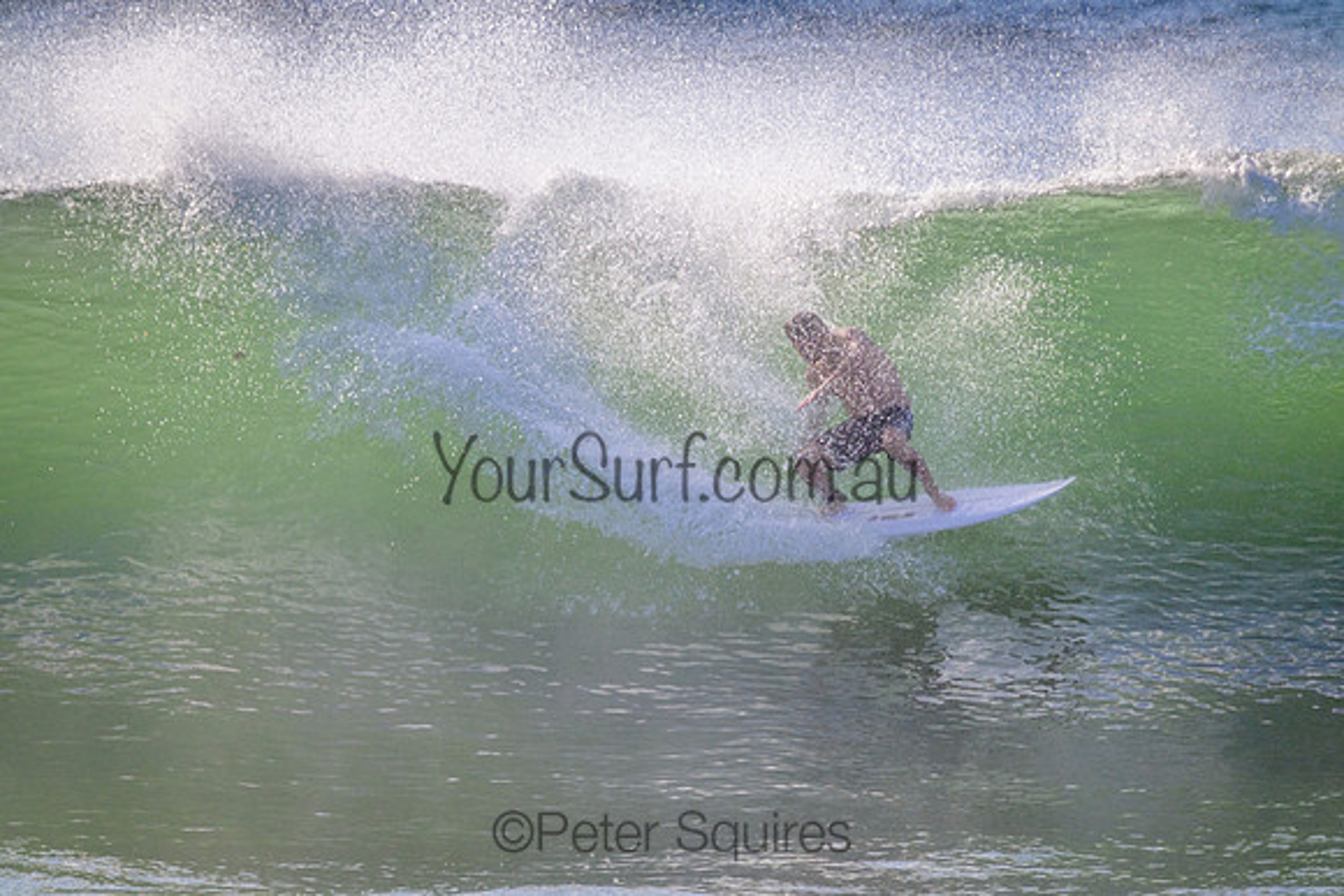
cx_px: 672
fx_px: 29872
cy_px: 448
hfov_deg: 2.6
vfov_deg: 1.7
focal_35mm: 800
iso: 1000
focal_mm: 800
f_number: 11
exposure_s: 1/2000
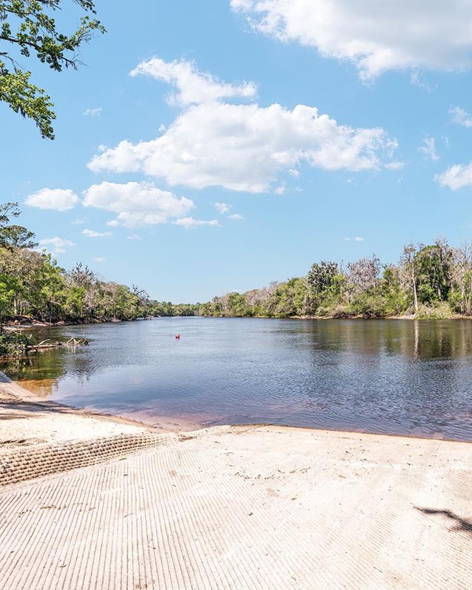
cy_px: 305
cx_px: 327
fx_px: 402
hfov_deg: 59.0
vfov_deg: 72.6
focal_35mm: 23
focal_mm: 14
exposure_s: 1/800
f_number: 7.1
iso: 400
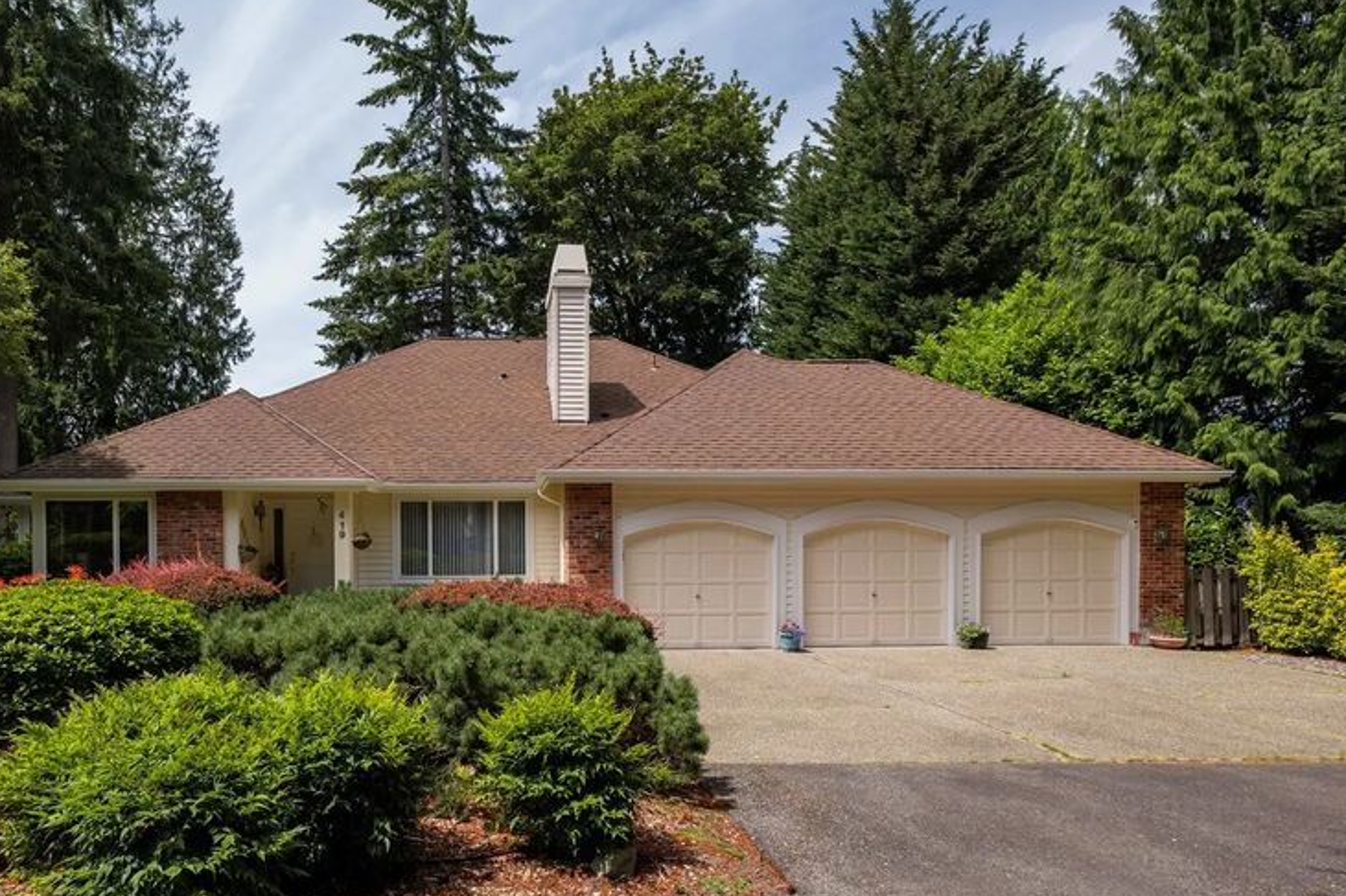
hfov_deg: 80.2
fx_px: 785
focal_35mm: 21
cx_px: 536
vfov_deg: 58.7
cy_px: 559
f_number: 7.1
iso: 125
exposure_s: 1/40
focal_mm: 10
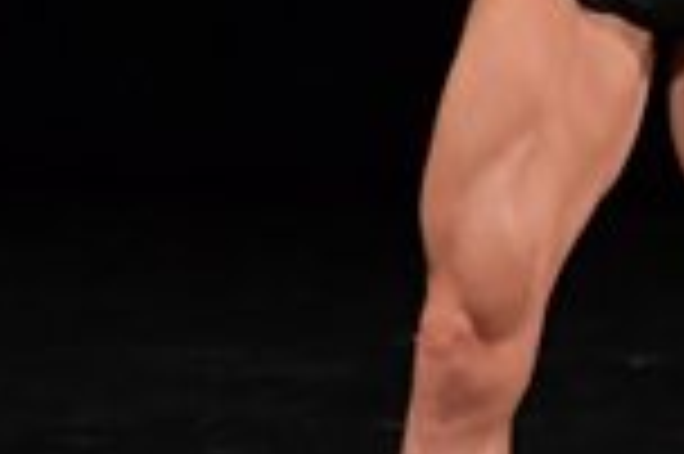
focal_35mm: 1379
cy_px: -148
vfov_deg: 1.0
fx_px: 26172
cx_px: 1393
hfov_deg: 1.5
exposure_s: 1/400
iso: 3200
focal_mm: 180
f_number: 5.6
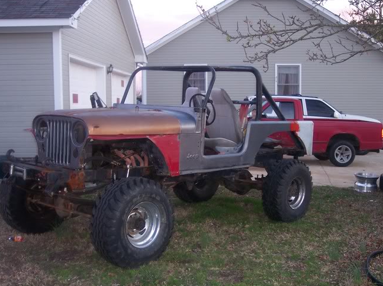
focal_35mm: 47
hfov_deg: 40.3
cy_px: 173
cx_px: 225
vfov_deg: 30.7
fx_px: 520
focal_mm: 8
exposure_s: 1/30
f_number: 2.8
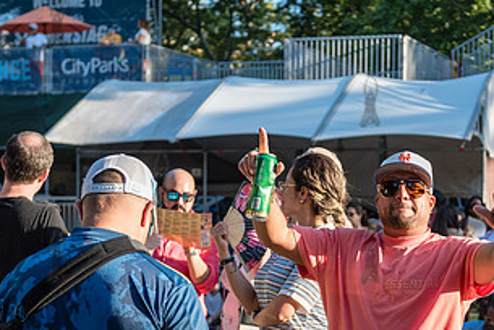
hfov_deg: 21.3
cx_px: 369
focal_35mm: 95
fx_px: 1305
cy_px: 255
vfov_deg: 14.4
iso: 500
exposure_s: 1/1600
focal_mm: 50
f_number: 3.2
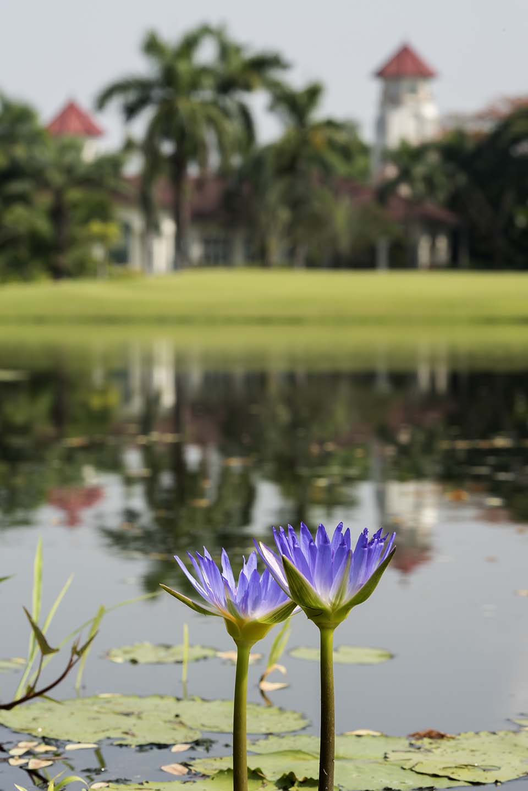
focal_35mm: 120
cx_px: 264
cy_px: 396
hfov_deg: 11.4
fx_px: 2637
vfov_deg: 17.1
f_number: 20
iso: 200
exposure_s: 1/125
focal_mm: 120
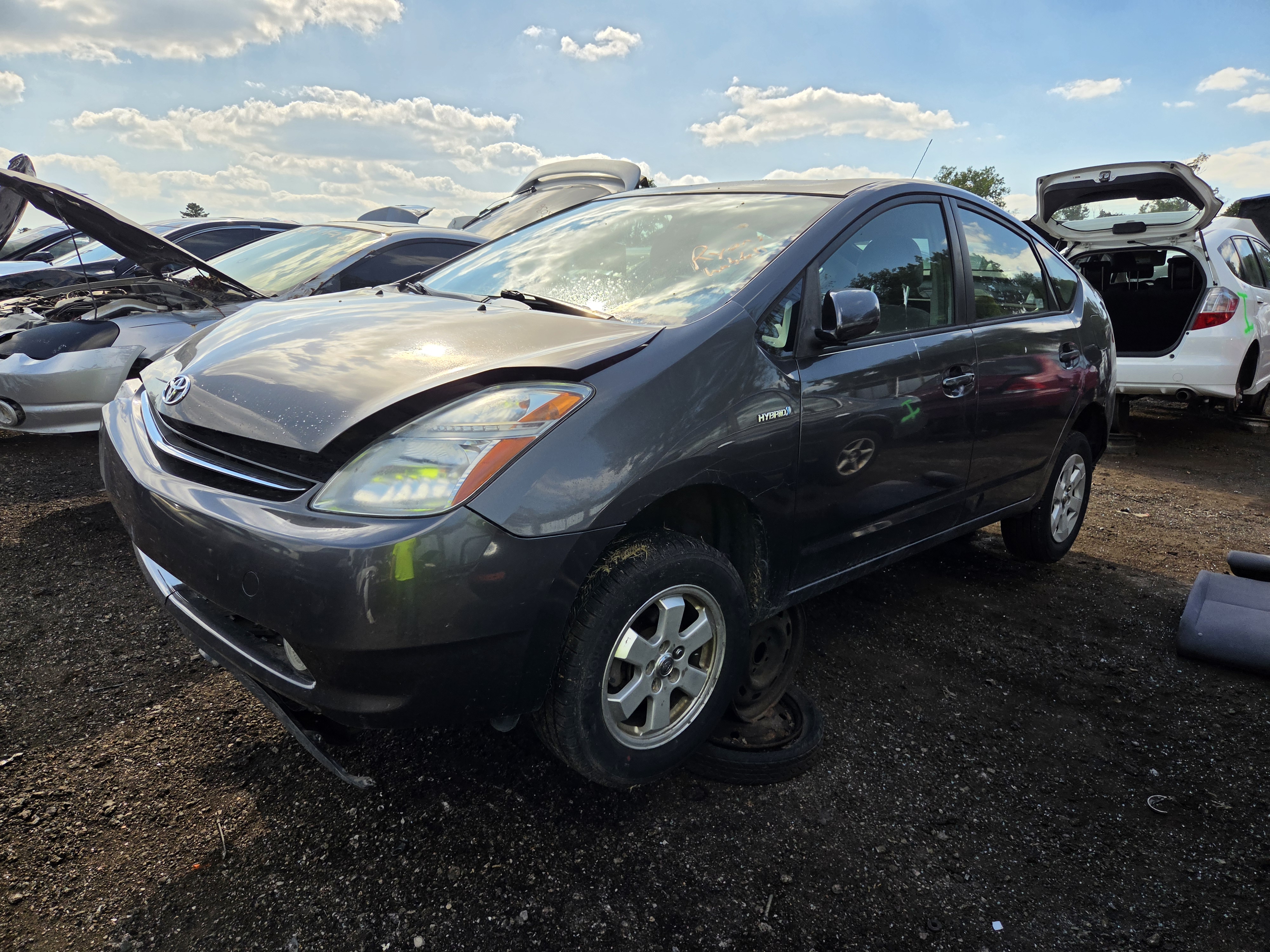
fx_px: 844
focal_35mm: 23
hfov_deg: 73.9
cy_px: 476
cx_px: 635
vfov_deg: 58.9
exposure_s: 1/5697
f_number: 1.8
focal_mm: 5.4
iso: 80
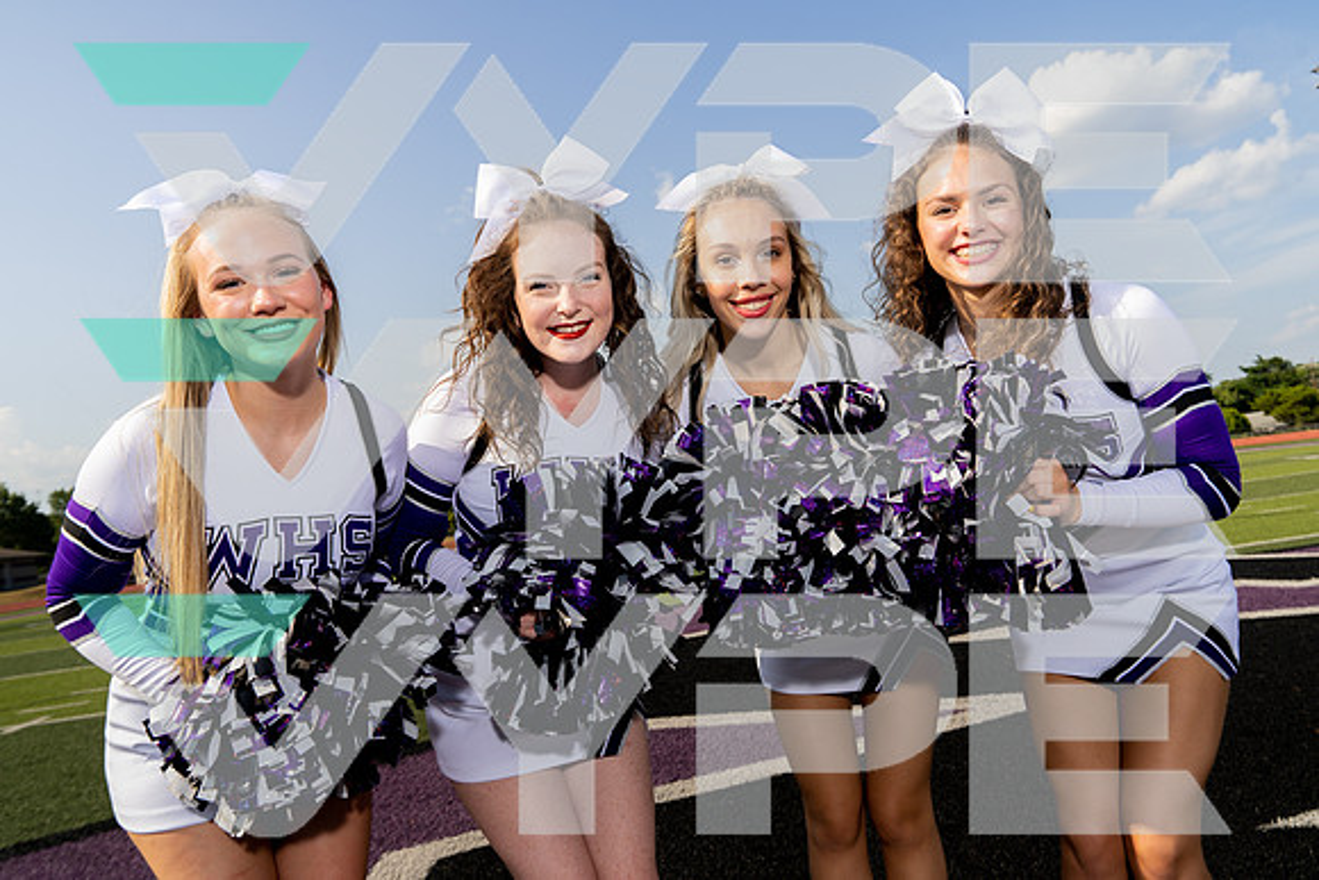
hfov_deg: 67.4
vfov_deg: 48.0
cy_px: 440
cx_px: 660
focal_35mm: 27
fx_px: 989
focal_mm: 27
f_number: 7.1
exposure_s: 1/250
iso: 100
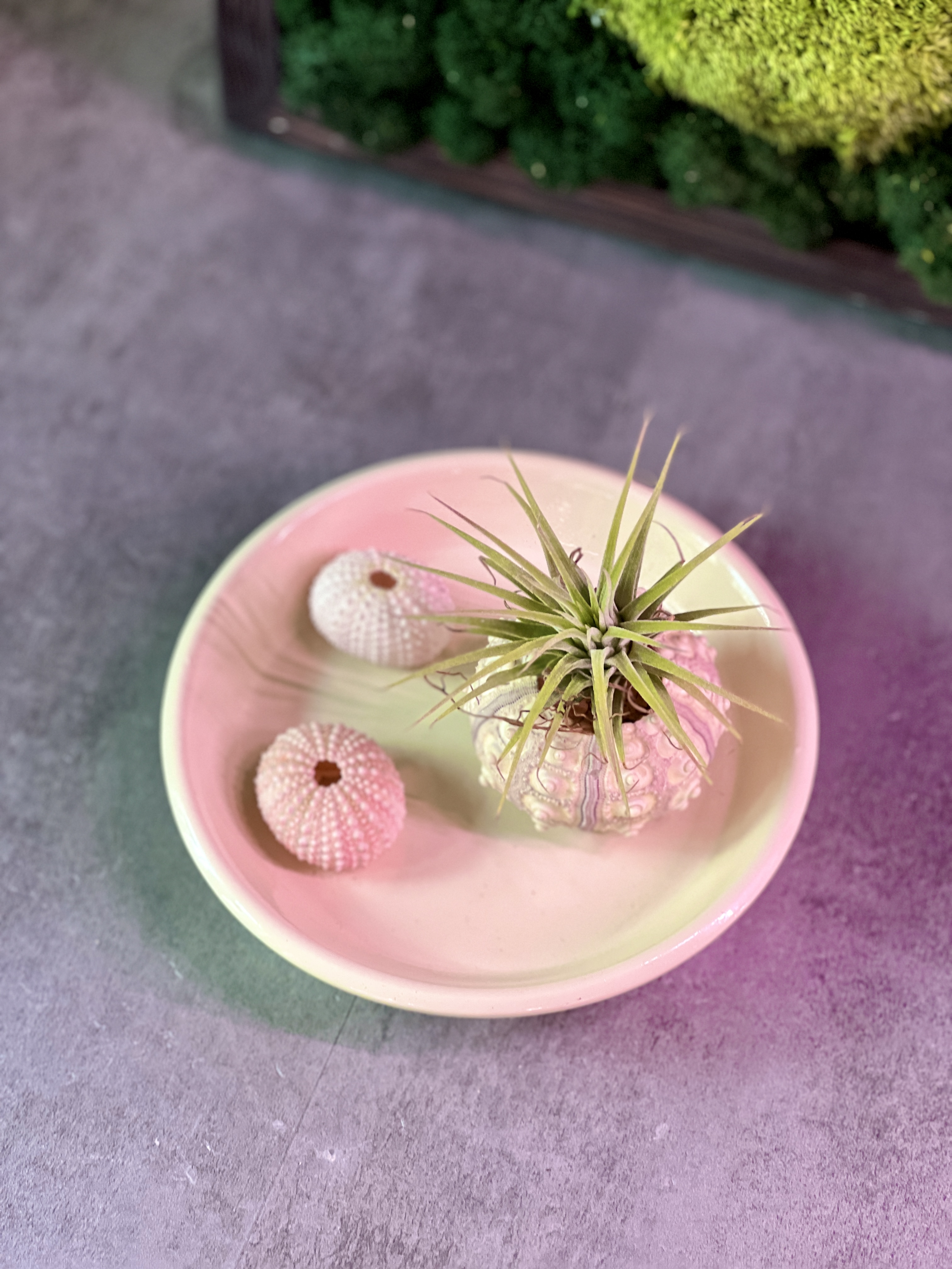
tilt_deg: -57.3
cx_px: 476
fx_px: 2824
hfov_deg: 19.1
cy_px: 634
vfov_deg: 25.3
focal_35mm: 77
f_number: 2.8
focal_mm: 9
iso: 200
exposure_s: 1/33
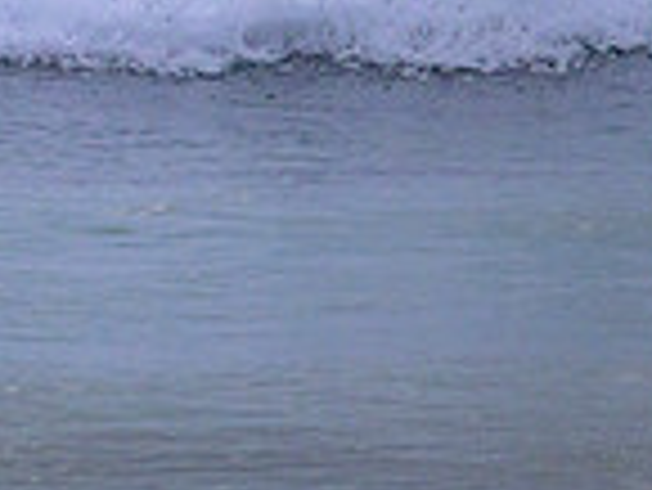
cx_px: -463
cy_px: -249
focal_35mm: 3082
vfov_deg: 0.5
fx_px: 58098
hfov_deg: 0.6
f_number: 11
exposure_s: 1/2000
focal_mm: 800
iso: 1400
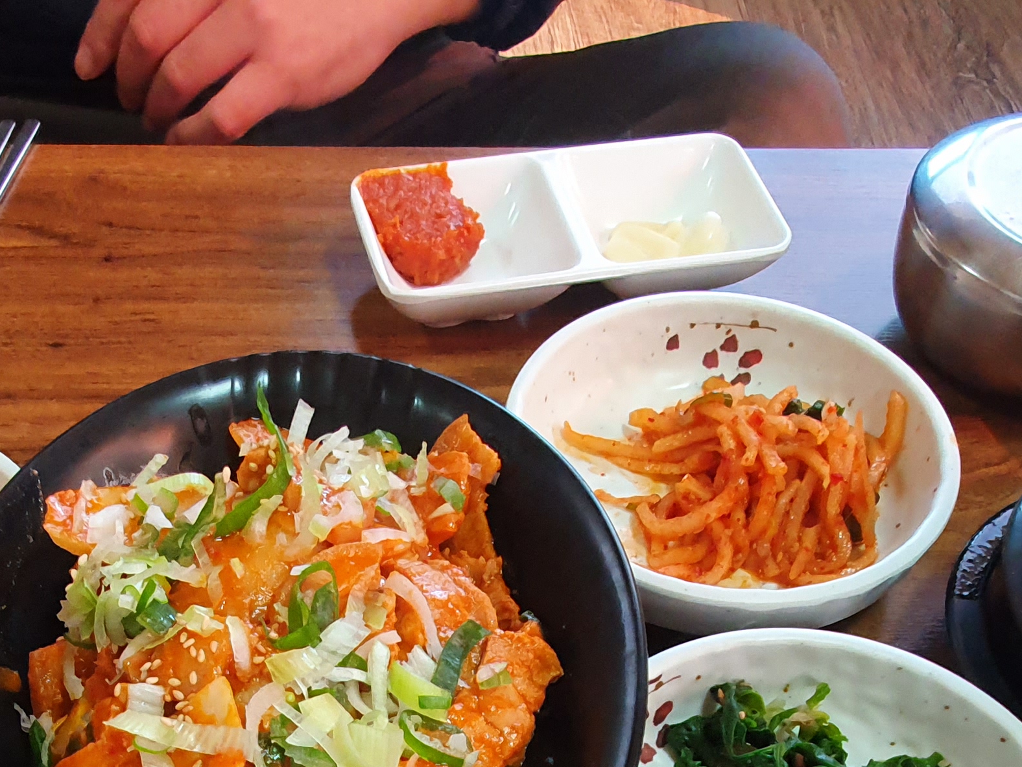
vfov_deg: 30.0
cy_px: 996
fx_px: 1122
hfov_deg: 48.3
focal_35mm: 38
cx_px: 351
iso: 160
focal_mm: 1.8
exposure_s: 1/60
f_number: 2.2
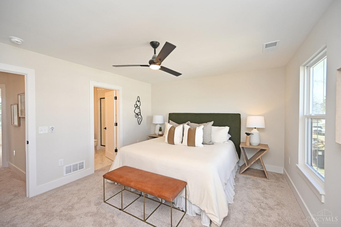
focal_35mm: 14
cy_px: 114
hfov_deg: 104.3
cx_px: 170
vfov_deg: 81.2
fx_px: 133
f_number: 5
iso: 200
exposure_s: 1/80
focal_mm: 14
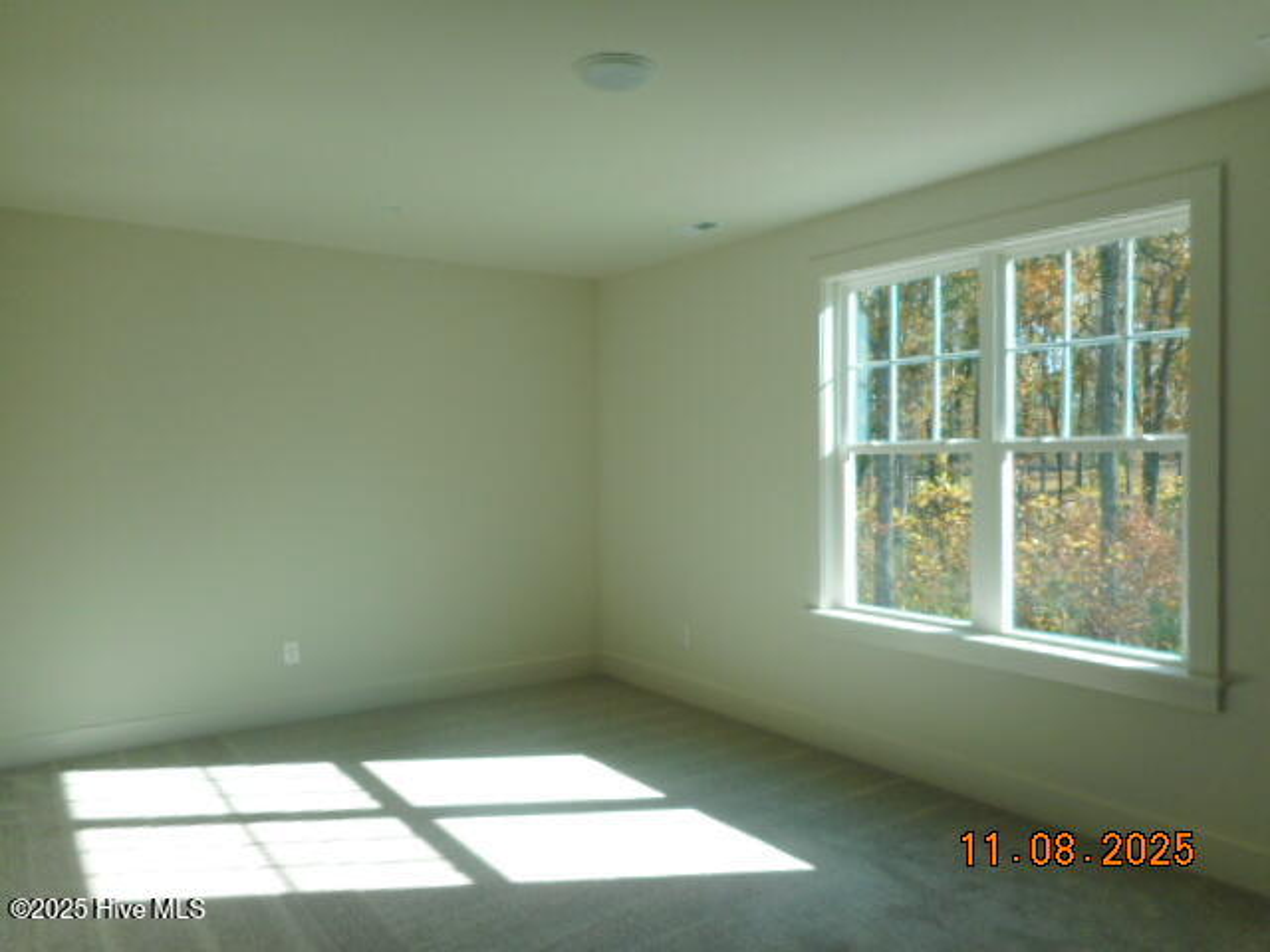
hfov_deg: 69.4
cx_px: 635
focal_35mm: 25
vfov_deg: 54.9
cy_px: 476
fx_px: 917
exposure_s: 1/100
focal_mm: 4.5
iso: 80
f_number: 3.7
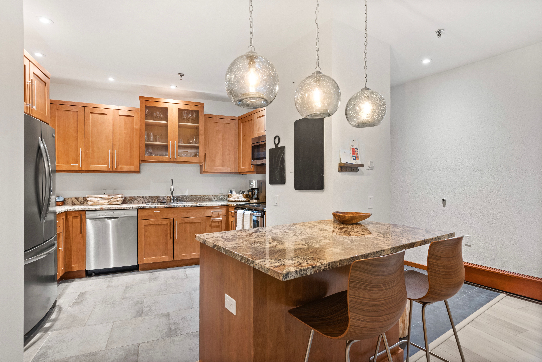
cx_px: 271
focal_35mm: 19
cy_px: 181
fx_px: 286
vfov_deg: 64.6
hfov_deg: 86.9
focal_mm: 19
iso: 640
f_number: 7.1
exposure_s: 1/2
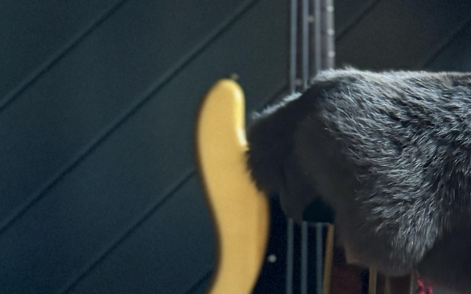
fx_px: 1219
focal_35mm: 95
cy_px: 295
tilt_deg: +1.5
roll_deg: +2.1
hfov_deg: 19.7
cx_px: 648
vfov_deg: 13.6
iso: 800
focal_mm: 6.76
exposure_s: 1/56
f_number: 1.78
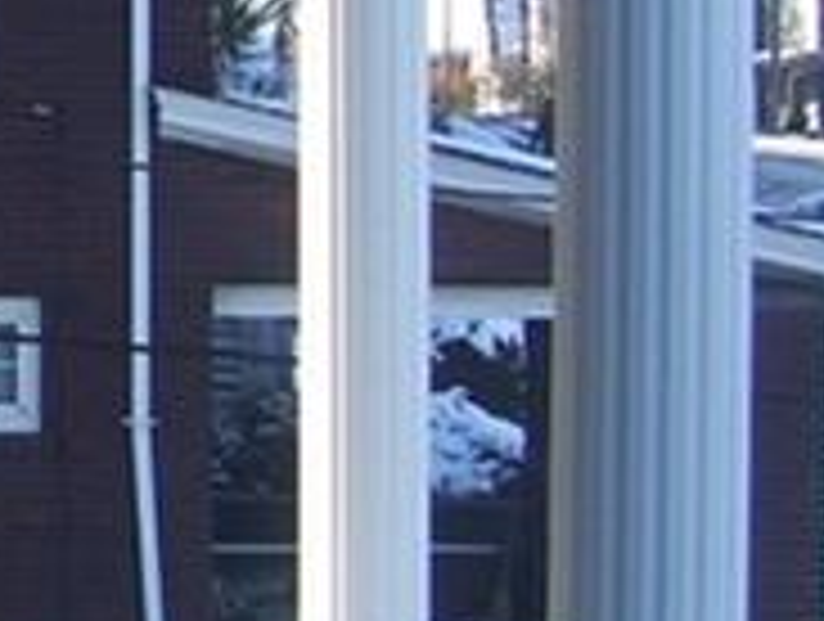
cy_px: -40
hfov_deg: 9.4
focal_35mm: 201
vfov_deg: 7.4
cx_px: -617
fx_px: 4794
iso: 80
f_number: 2.7
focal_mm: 6
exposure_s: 1/400
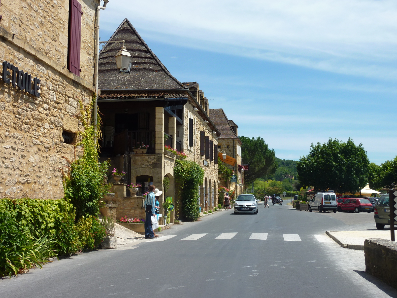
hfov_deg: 44.8
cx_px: 198
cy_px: 149
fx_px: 482
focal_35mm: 42
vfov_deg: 34.3
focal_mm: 6.9
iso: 80
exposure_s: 1/500
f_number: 5
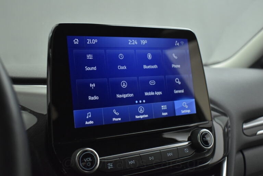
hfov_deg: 46.4
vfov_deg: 31.9
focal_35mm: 42
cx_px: 132
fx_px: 307
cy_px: 88
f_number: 4.2
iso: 1600
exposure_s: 1/80
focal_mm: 28
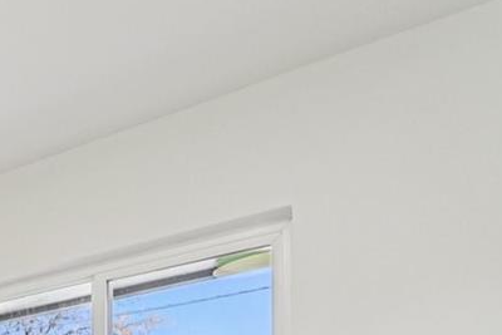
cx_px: -264
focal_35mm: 56
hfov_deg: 25.8
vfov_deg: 20.3
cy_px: 522
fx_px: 781
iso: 320
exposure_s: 1/30
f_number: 8
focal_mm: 14
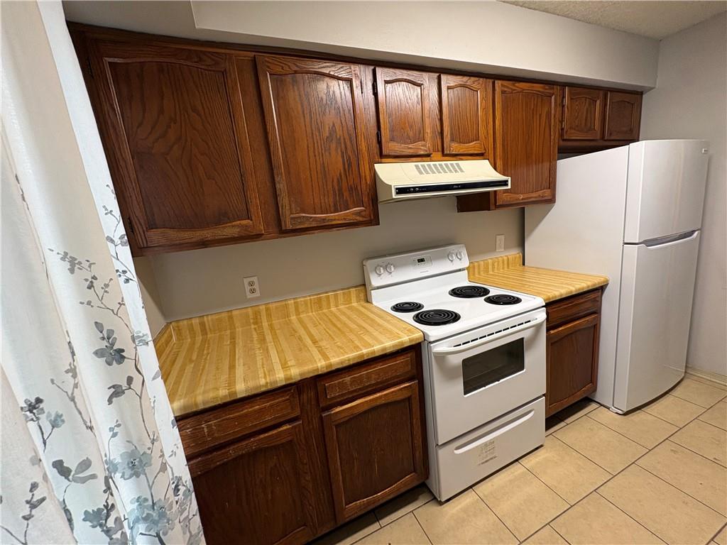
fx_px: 294
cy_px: 272
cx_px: 364
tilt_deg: -9.9
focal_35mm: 14
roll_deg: +6.1
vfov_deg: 85.7
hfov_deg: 102.1
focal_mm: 2.22
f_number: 2.2
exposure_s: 1/60
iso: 160
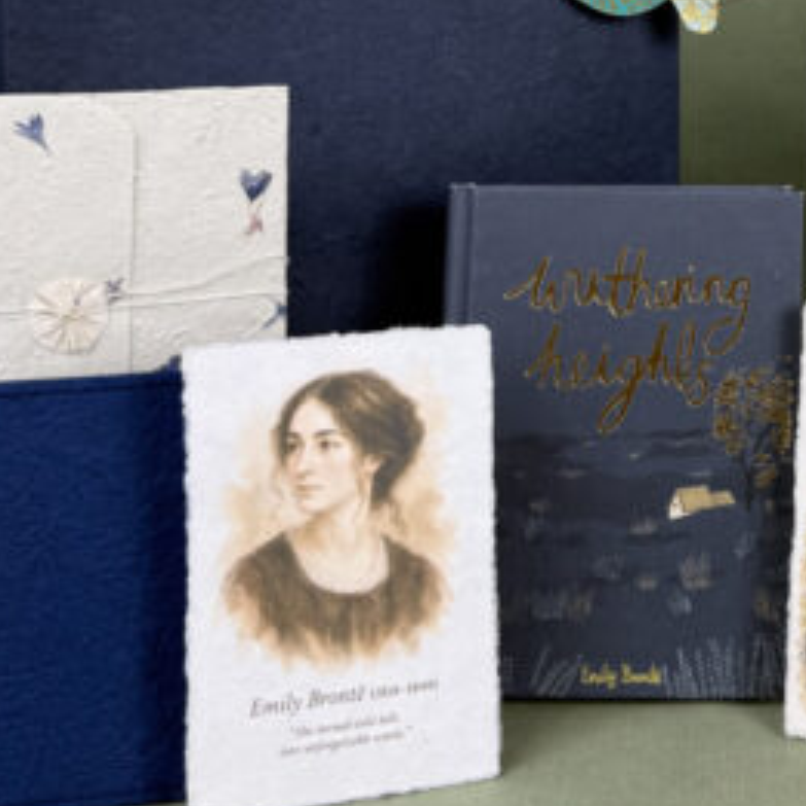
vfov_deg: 24.8
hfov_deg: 25.2
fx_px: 1712
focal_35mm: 65
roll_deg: -1.7
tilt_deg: -6.1
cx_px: 812
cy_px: -65
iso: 64
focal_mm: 6.76
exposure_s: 1/100
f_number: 1.78
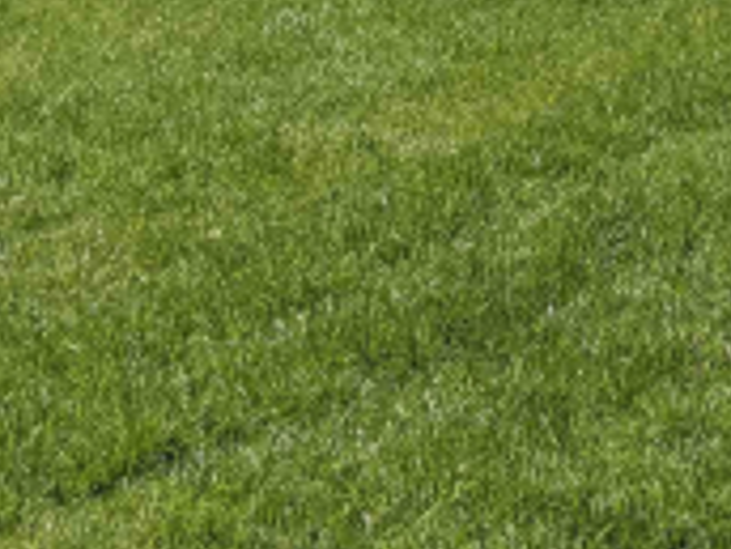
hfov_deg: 17.1
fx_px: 1964
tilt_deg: -0.6
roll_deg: +0.9
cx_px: 1341
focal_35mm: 93
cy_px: -481
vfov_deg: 13.9
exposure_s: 1/3759
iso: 80
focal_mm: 6.76
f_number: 1.78
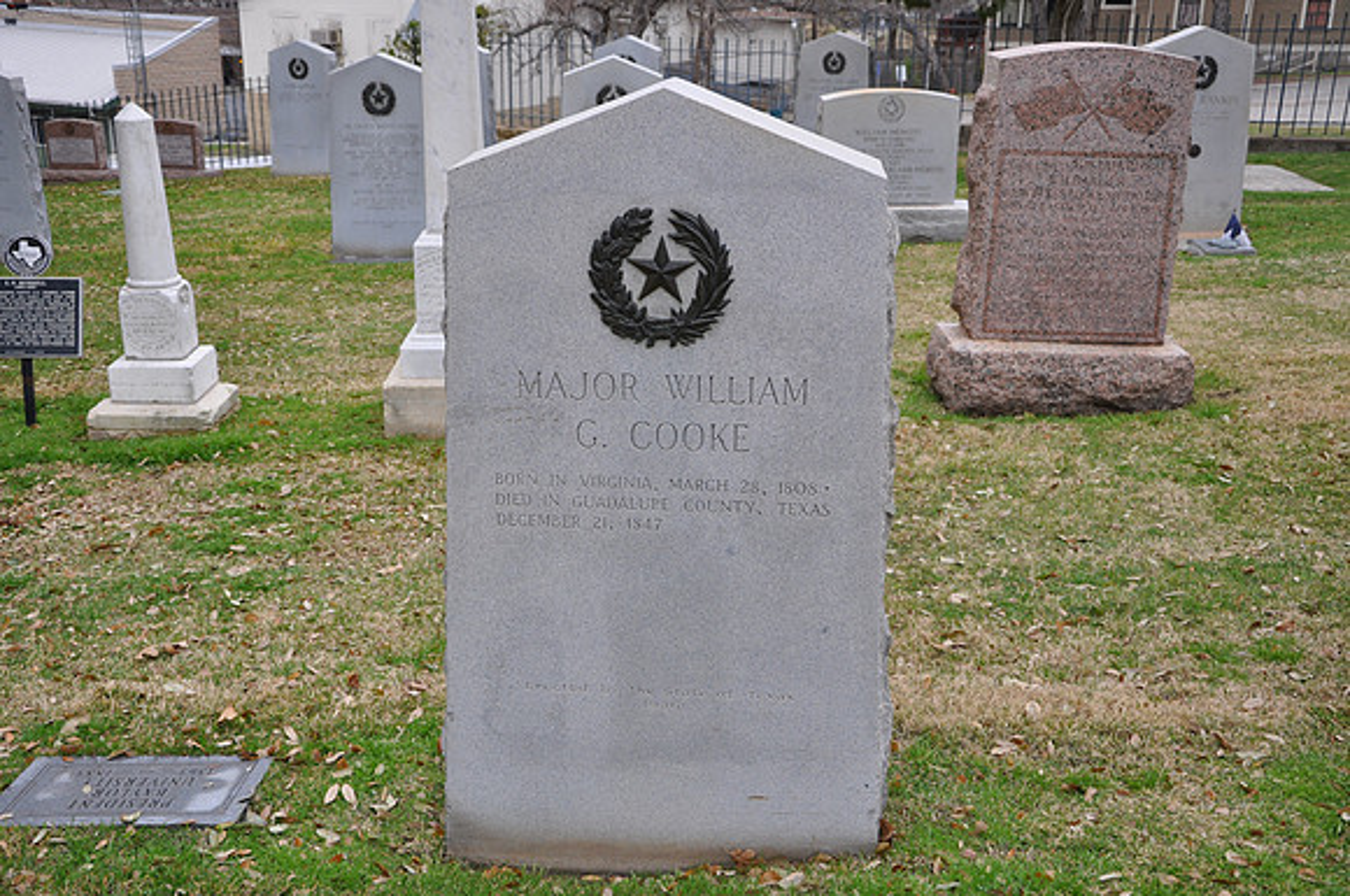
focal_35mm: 42
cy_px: 448
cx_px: 675
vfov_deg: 31.8
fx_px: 1573
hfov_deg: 46.5
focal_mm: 28
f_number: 5.6
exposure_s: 1/125
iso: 250
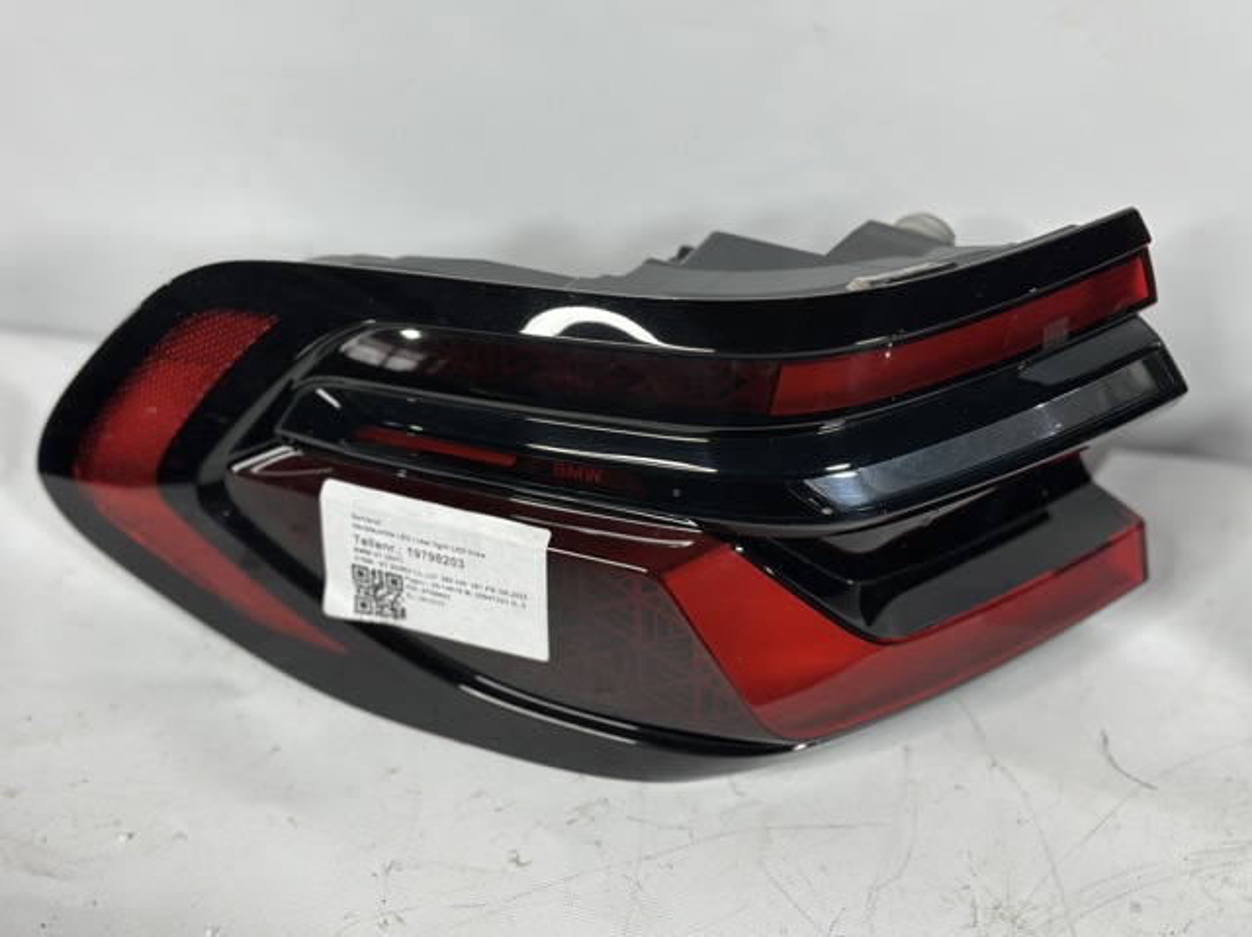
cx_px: 626
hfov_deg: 39.7
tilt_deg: -40.7
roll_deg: -2.1
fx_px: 1735
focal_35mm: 48
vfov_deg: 30.2
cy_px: 468
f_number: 1.78
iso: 125
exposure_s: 1/100
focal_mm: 6.86
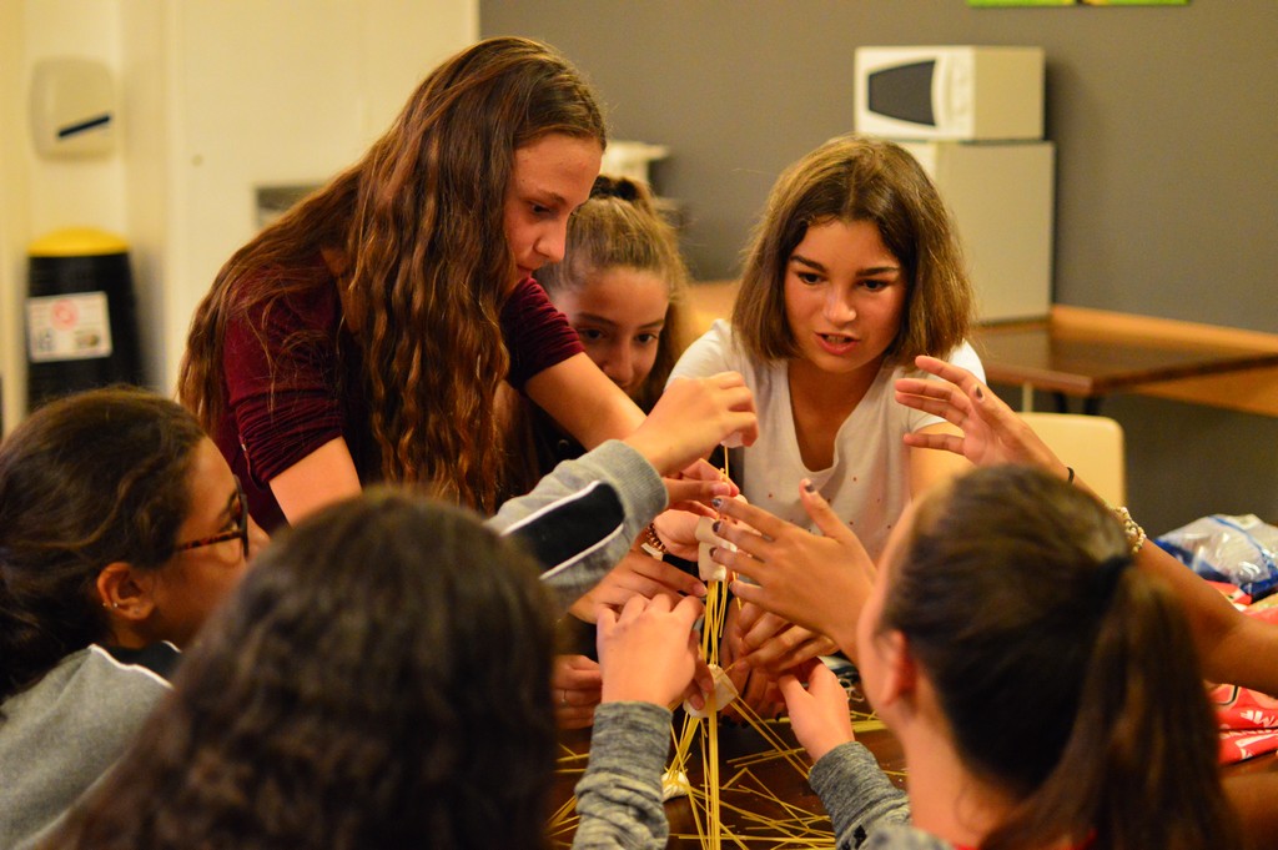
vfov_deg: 25.7
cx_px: 639
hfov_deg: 37.9
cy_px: 425
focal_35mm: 52
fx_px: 1862
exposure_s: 1/125
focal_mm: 35
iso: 3200
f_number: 1.8
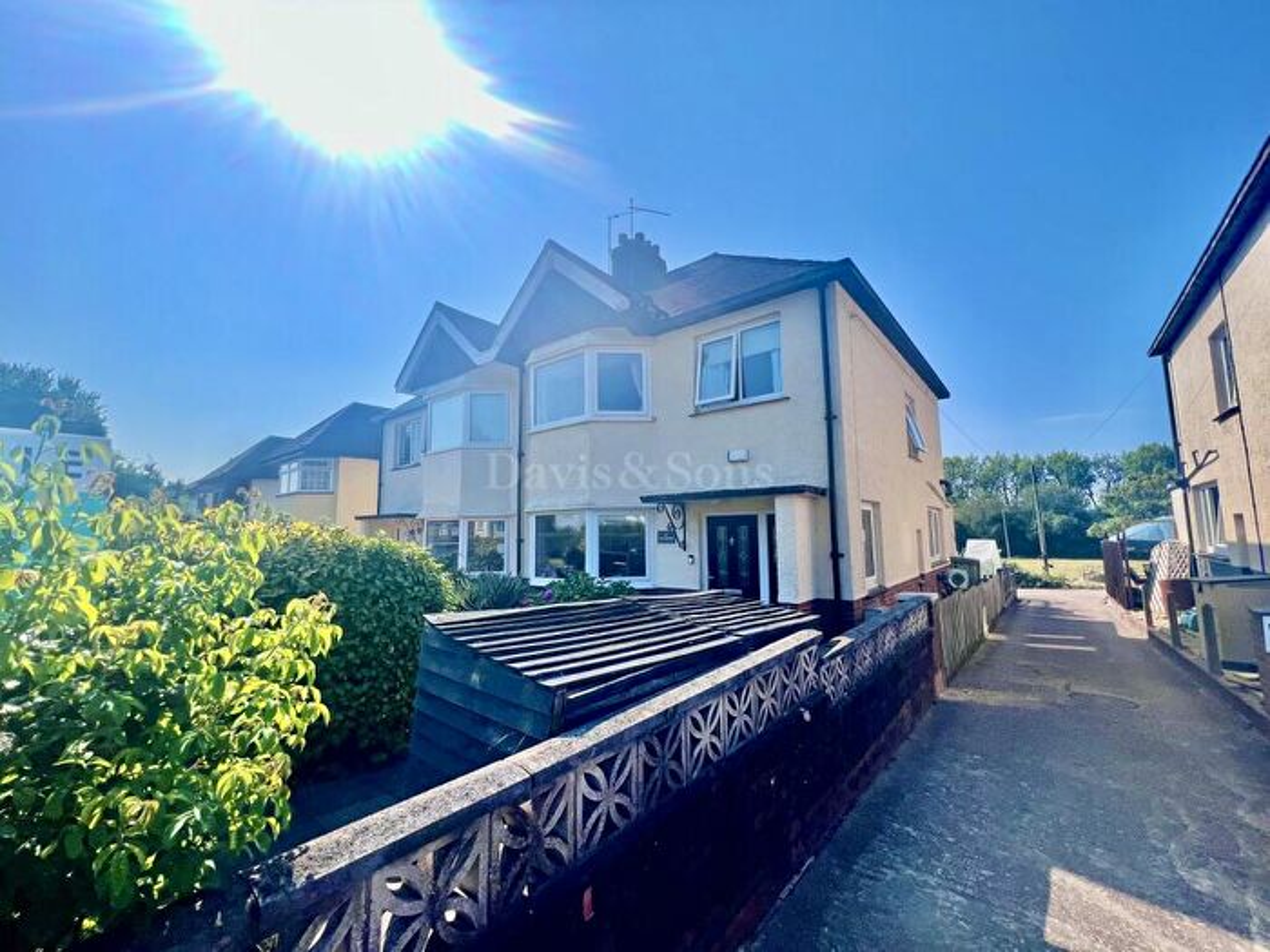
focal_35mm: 13
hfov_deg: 106.2
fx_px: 477
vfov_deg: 89.9
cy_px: 476
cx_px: 635
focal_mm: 1.57
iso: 32
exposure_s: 1/1429
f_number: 1.8
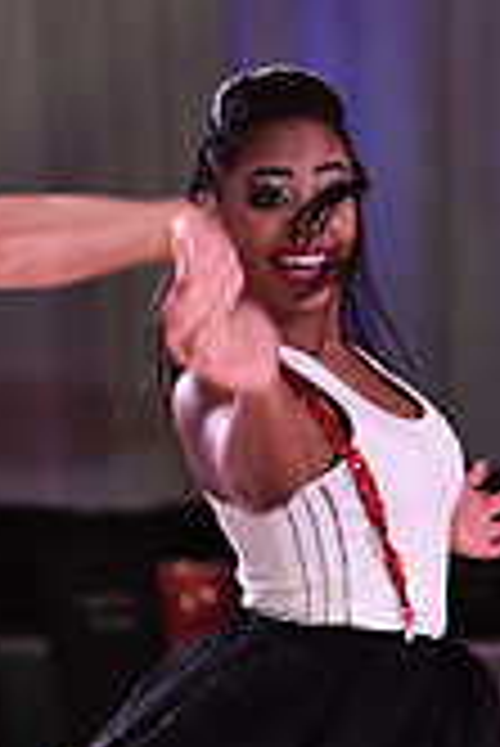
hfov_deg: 2.3
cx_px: 43
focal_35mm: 611
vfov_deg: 3.4
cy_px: 968
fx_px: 12702
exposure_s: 1/250
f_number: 4.5
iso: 1600
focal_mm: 175
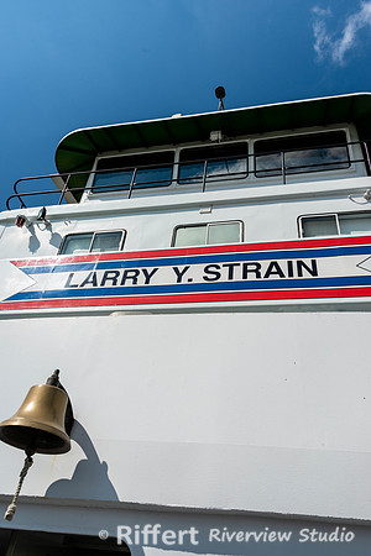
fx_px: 433
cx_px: 186
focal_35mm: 28
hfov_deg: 46.4
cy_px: 278
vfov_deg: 65.5
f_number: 9
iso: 100
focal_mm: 28
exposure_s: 1/500
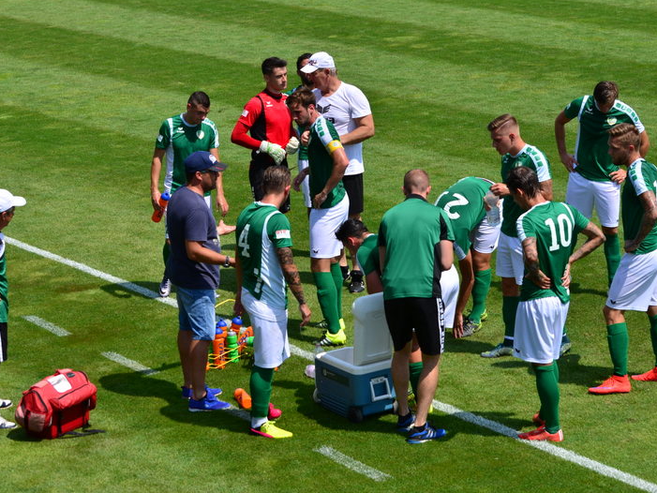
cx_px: 345
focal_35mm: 115
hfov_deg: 17.1
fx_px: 2183
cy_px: 246
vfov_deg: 12.9
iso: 100
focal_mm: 70
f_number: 6.3
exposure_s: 1/640
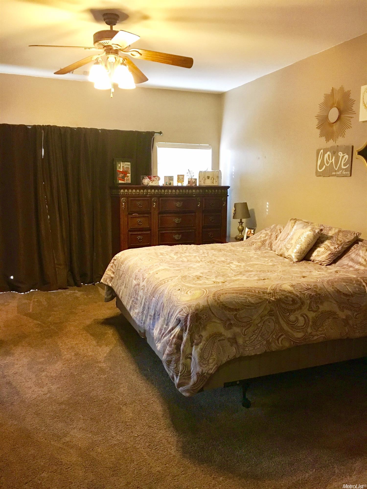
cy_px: 244
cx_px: 184
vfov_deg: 61.7
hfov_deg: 48.2
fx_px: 410
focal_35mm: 29
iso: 250
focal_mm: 4.15
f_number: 2.2
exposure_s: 1/30
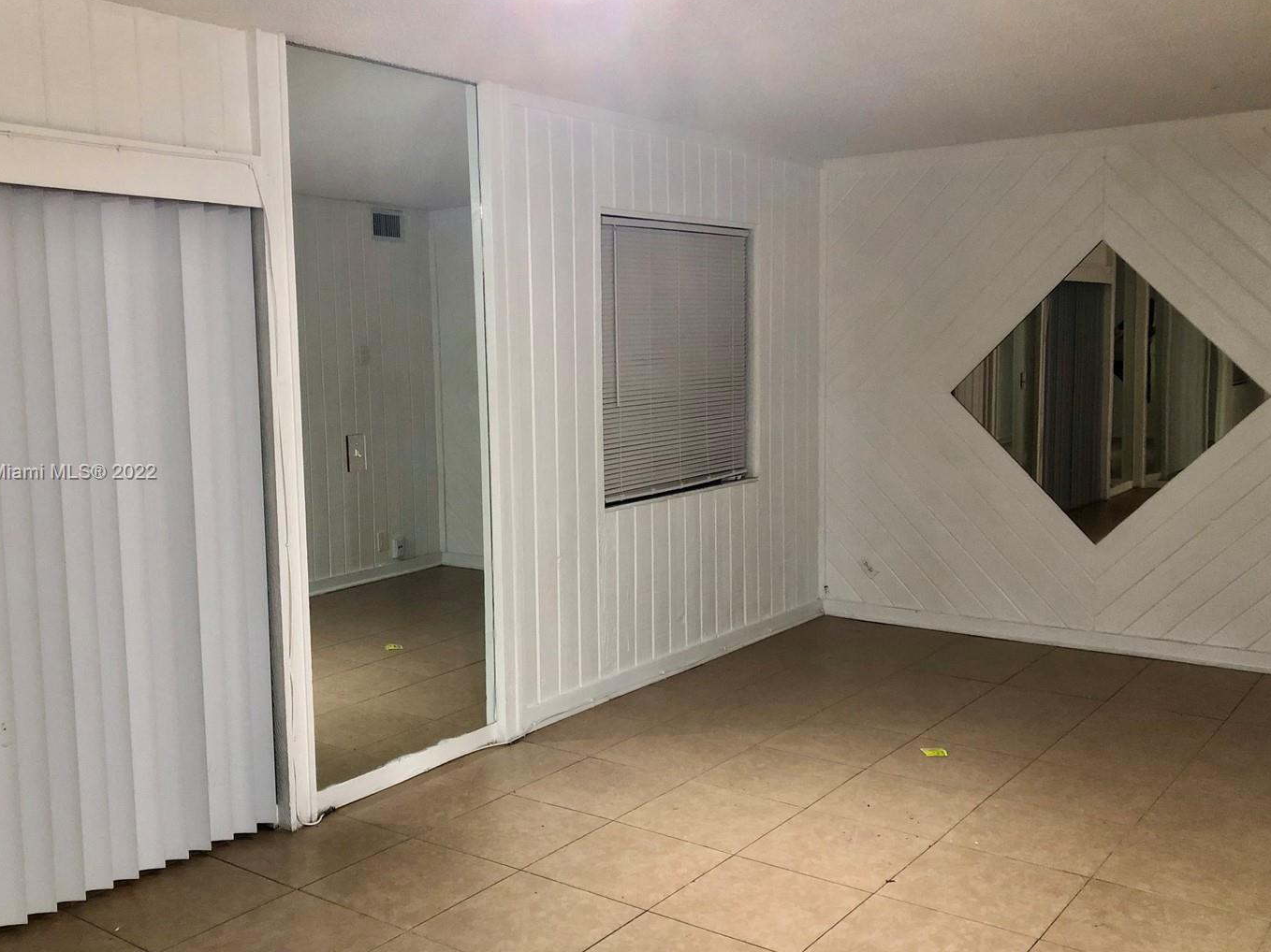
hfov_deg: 55.3
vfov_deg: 42.9
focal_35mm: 33
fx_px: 1211
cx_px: 606
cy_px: 473
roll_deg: +1.7
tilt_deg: -7.2
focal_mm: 3.99
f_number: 1.8
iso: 64
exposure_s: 1/15
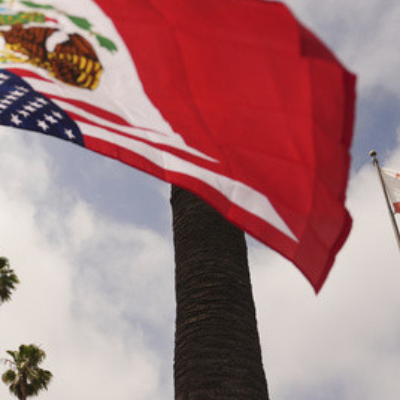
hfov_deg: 35.5
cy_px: 237
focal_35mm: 47
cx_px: 113
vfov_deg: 36.0
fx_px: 614
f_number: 2.8
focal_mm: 29
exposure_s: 1/25600
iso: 500
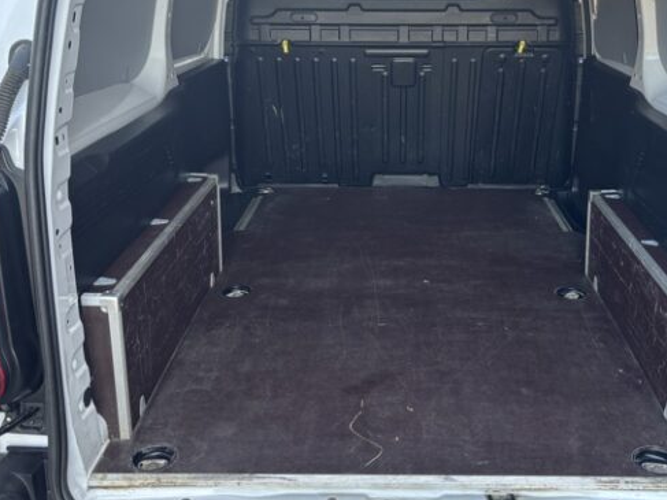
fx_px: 790
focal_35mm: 41
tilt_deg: -17.8
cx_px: 404
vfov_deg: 35.0
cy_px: 195
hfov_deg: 45.5
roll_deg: -0.8
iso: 80
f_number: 1.6
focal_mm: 5.96
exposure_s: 1/121
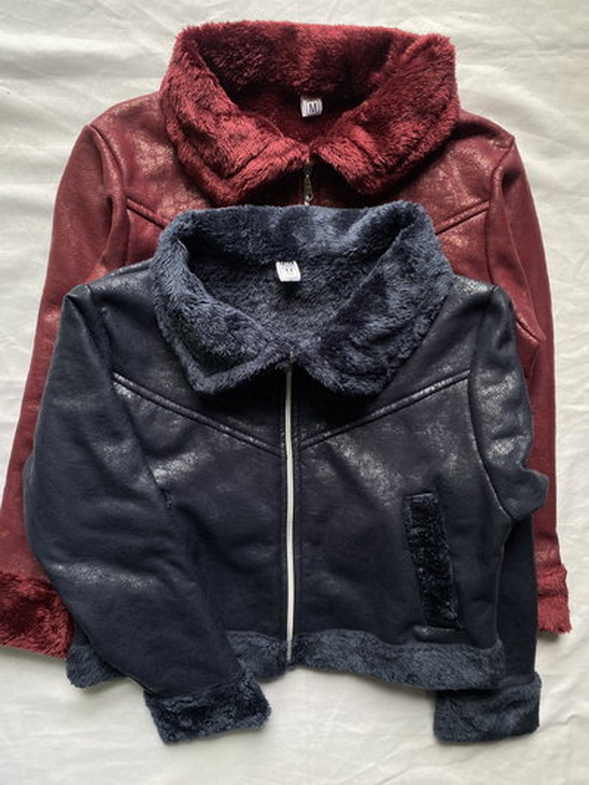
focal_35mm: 26
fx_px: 590
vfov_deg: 67.3
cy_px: 392
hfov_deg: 53.1
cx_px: 294
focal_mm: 4.25
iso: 40
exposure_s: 1/100
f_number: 1.8
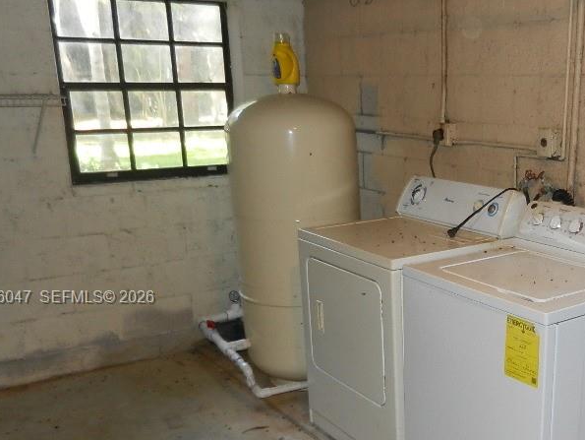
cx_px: 450
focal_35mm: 43
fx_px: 727
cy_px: 298
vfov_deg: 33.3
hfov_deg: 42.3
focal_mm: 4.5
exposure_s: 1/30
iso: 200
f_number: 3.5
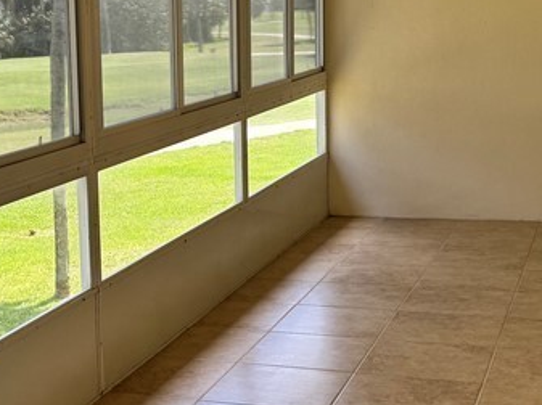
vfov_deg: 20.1
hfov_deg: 26.3
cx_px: 130
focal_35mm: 73
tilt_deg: -9.9
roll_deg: +2.4
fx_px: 1142
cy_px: 188
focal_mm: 6.76
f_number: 1.78
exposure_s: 1/518
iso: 80
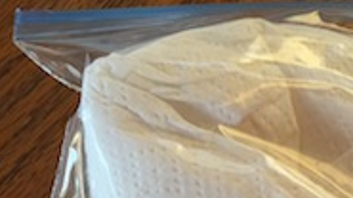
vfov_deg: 17.9
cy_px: 237
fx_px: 599
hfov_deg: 31.3
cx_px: 318
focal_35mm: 64
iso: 100
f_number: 2.2
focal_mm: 4.15
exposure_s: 1/30
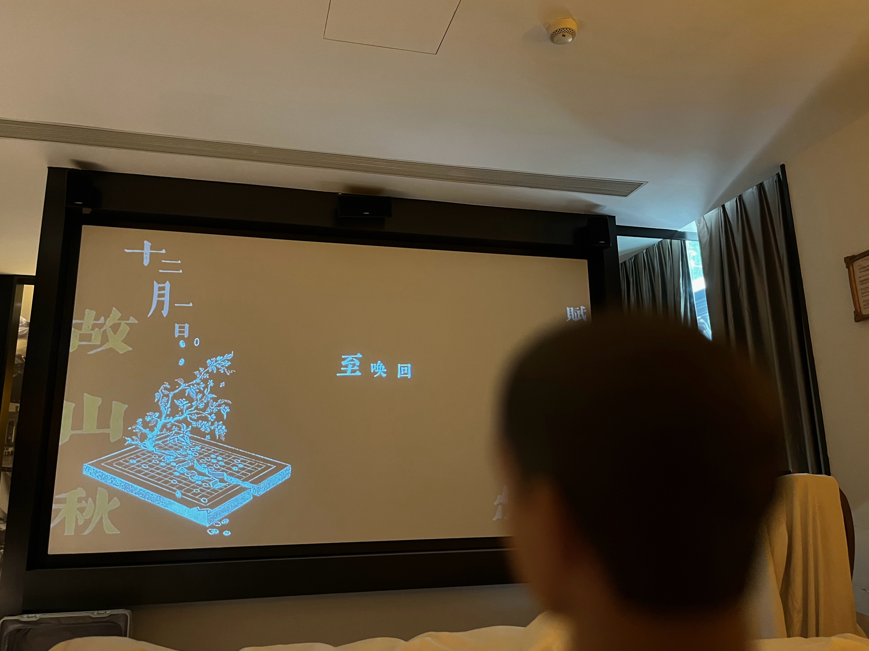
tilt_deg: +13.3
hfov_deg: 65.3
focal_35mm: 27
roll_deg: +0.8
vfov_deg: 51.3
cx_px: 424
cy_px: 316
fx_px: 678
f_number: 1.6
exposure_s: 1/34
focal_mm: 5.1
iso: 640
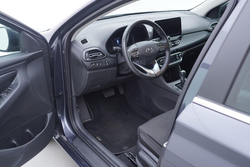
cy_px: 84
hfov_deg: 53.1
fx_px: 250
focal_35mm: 36
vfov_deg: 36.9
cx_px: 125
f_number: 2.8
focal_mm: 24
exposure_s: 1/40
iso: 160
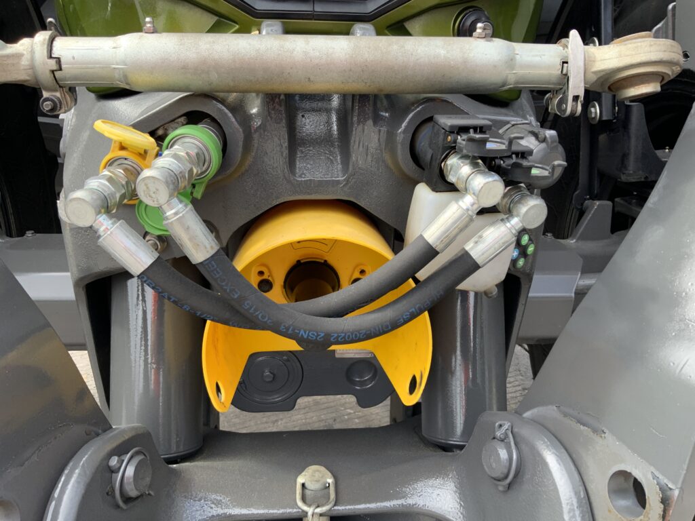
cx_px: 348
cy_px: 260
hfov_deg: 61.7
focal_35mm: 29
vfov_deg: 48.2
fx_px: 582
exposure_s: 1/198
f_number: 1.8
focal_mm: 3
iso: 16
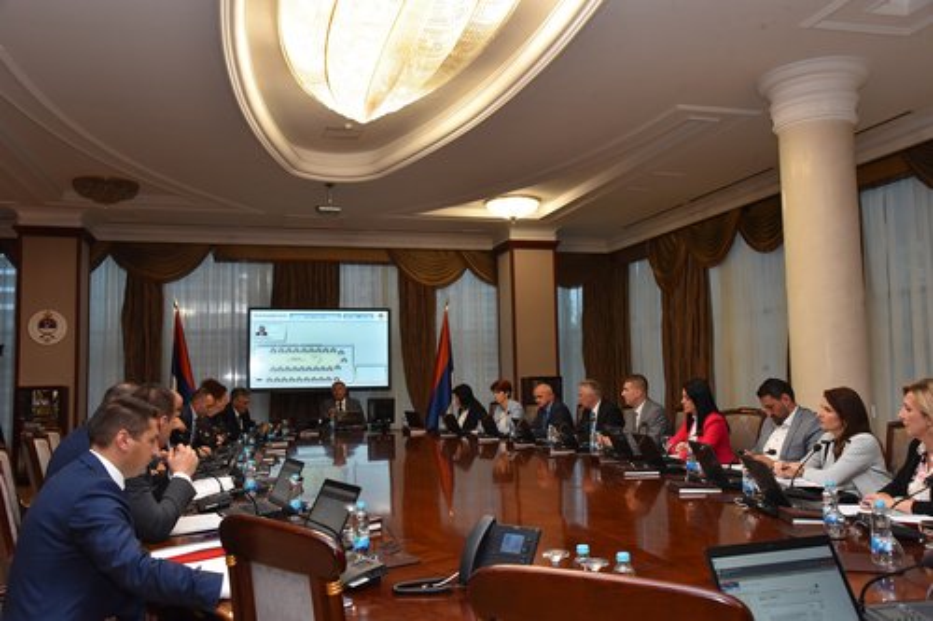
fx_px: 803
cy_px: 310
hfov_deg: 60.3
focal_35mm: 31
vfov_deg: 42.3
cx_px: 466
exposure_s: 1/80
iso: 2500
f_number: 9
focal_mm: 31
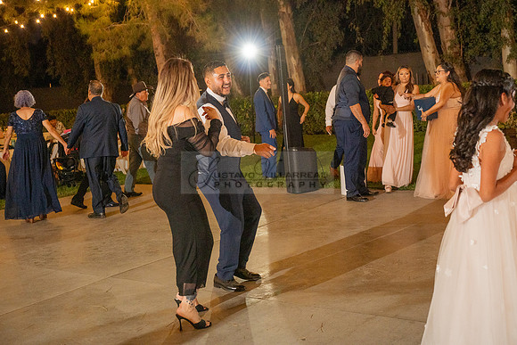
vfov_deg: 29.3
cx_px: 258
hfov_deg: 42.7
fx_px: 661
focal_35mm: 46
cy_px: 172
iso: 2500
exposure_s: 1/250
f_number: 4
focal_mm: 46
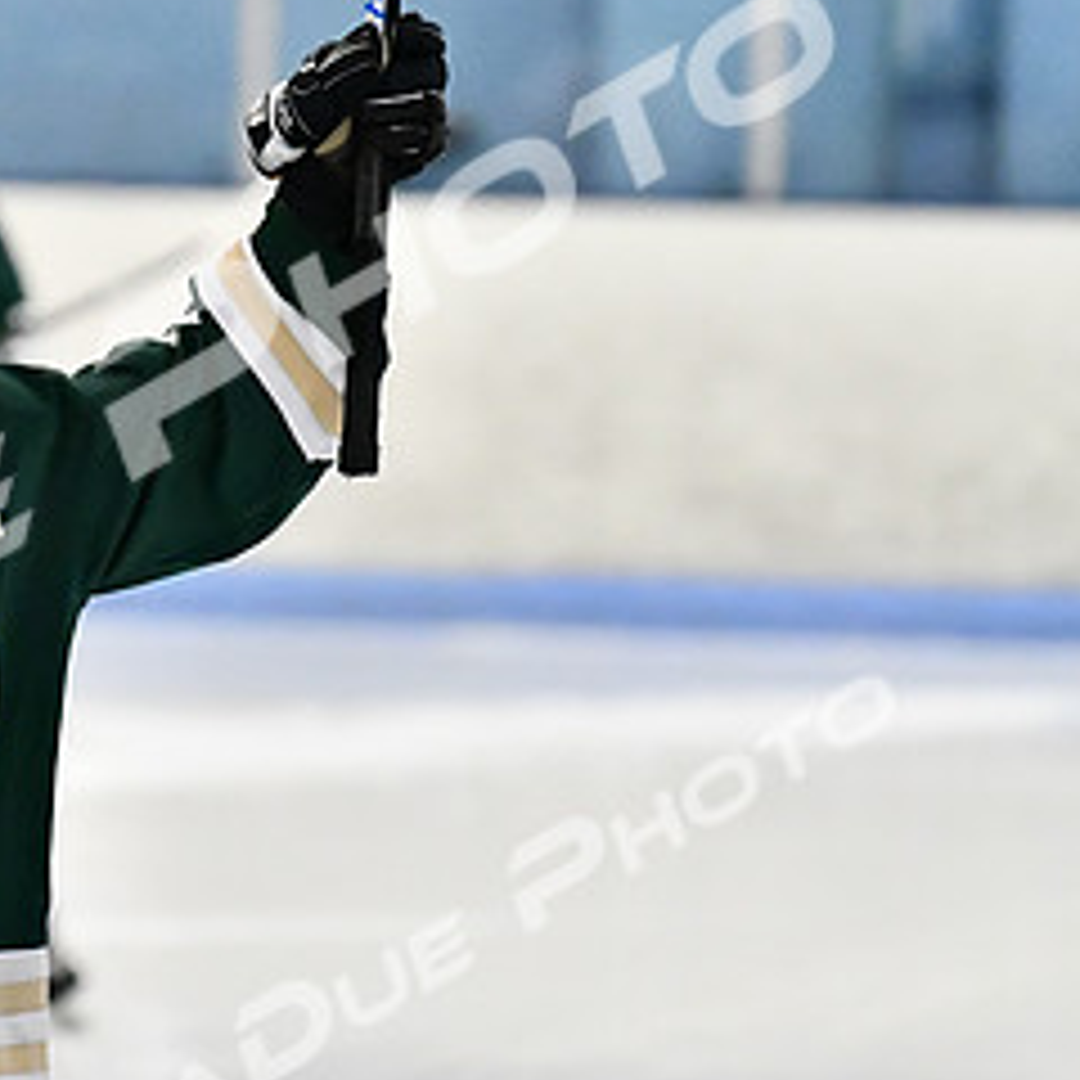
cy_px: 547
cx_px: -153
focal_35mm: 554
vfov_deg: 3.2
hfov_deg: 3.2
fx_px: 19555
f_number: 2.8
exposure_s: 1/1250
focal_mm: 180
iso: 8000
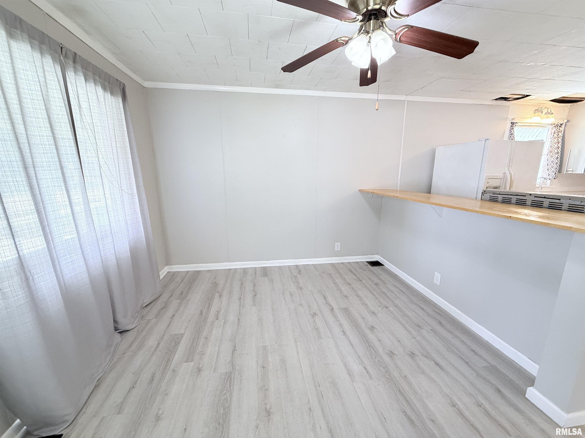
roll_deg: -0.3
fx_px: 237
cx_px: 292
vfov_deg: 85.7
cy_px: 219
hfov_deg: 102.1
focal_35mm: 14
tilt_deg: -11.3
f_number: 2.2
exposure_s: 1/60
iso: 200
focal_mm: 2.22
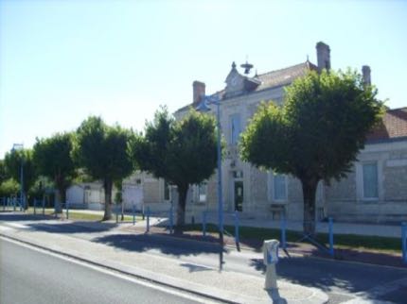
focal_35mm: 35
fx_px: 411
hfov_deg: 52.7
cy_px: 152
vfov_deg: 40.7
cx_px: 204
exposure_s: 1/250
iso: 80
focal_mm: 5.8
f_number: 7.1
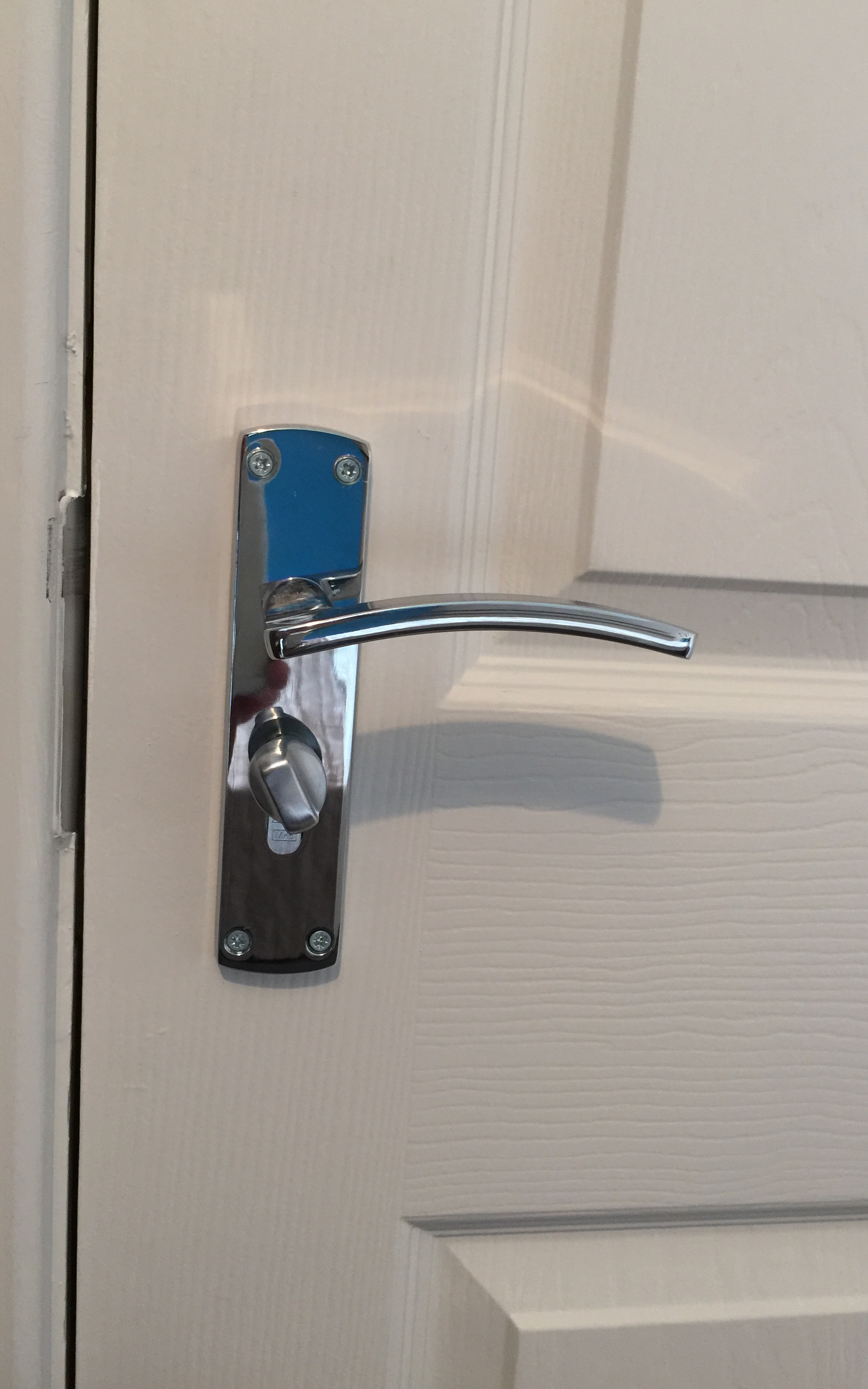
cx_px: 445
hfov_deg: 40.6
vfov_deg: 61.2
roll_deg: -4.7
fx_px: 1173
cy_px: 693
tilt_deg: -9.4
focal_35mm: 31
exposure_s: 1/17
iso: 100
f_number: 2.2
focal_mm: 4.15
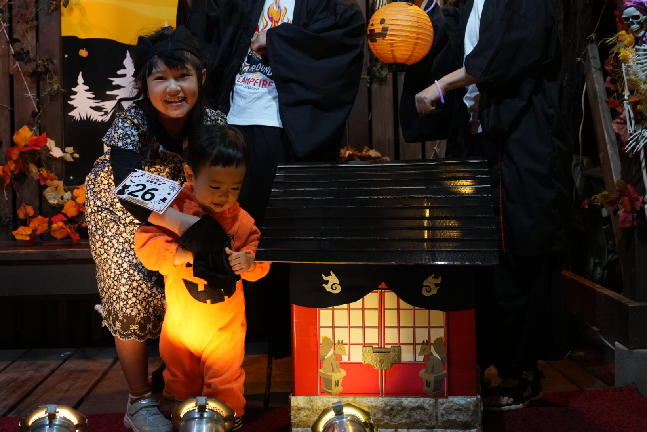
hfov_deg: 41.9
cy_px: 153
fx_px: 845
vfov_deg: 28.5
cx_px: 341
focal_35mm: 47
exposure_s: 1/125
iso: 3200
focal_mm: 30
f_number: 4.5
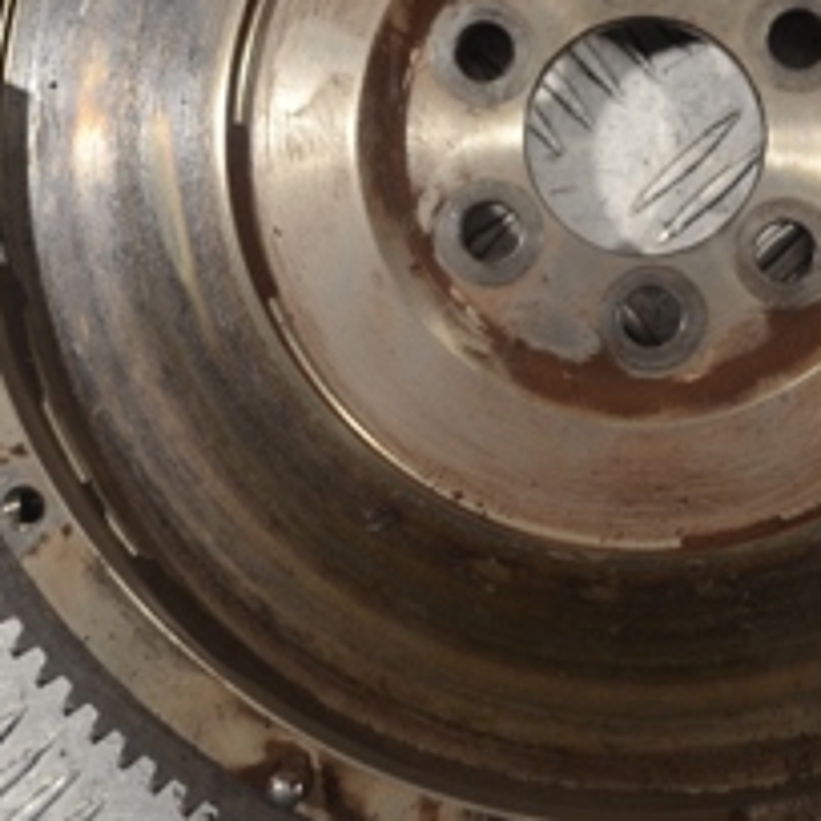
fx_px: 2361
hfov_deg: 19.7
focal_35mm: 88
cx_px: 535
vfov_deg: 19.5
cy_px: 141
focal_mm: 22
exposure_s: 1/50
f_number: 3.8
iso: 100
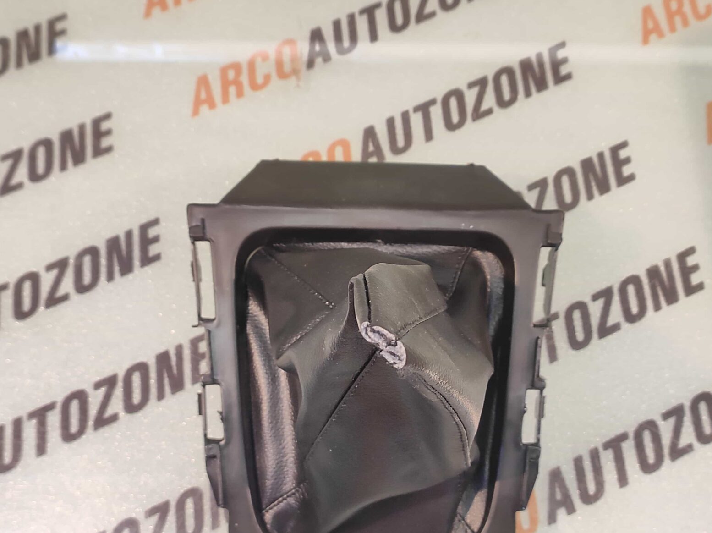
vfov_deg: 49.3
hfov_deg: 63.5
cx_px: 345
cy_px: 328
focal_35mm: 28
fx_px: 575
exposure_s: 1/33
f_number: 1.79
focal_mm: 4.74
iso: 196
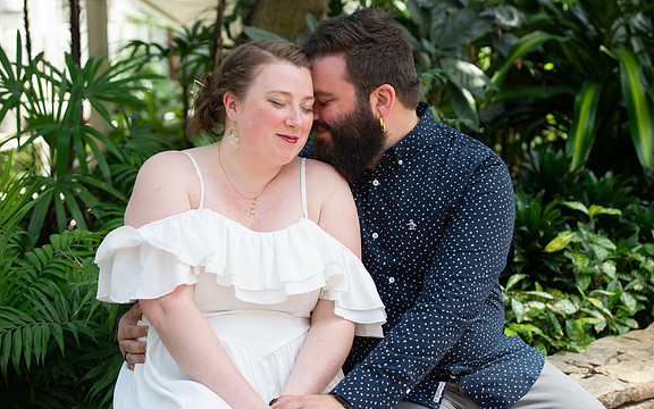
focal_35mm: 77
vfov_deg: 16.9
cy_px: 203
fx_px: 1372
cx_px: 328
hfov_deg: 26.8
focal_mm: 75
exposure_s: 1/250
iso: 500
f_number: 4.5
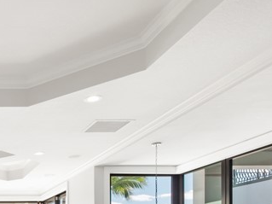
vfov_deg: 27.5
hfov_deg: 33.8
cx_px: -57
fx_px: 353
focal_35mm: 45
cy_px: 256
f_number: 7.1
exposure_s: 1/15
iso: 200
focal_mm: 7
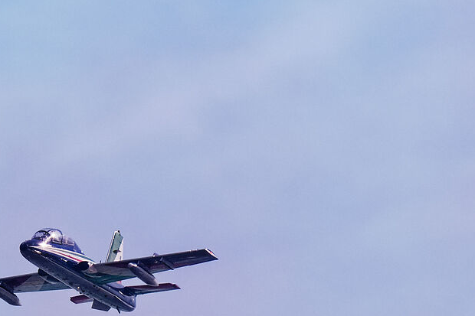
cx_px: 80
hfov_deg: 2.8
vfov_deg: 1.8
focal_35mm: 743
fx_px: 9800
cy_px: 568
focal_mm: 128
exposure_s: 1/4000
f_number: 8
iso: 800
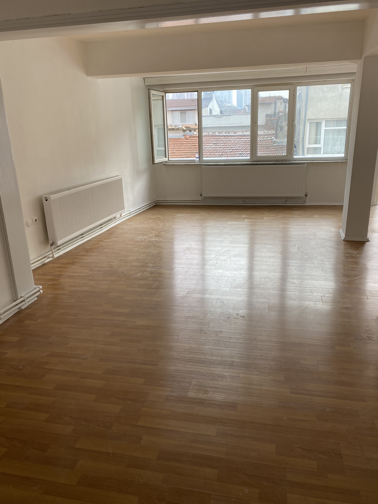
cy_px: 252
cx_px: 189
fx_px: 379
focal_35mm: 26
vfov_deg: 67.3
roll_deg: +1.0
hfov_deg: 53.1
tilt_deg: -15.7
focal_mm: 4.25
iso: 32
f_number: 1.8
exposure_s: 1/166
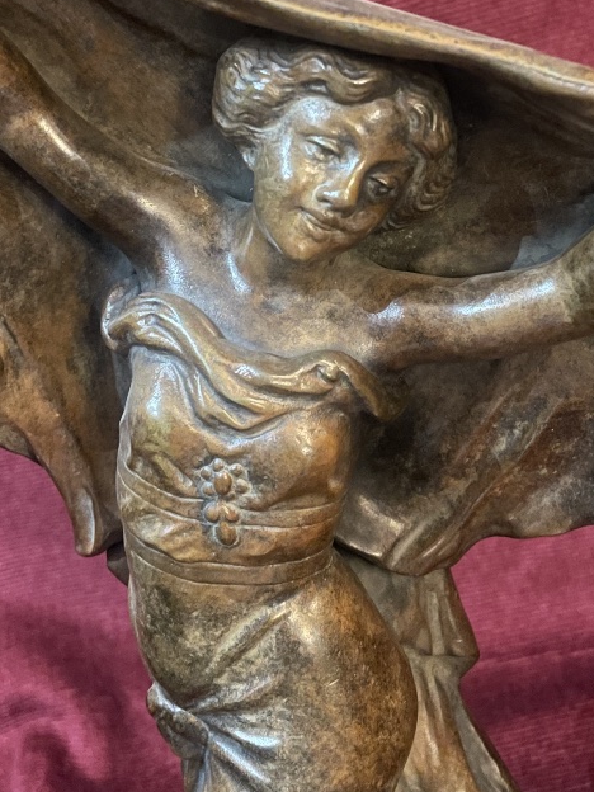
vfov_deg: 37.1
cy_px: 182
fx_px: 1144
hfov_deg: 29.1
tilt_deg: -18.3
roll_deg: +16.3
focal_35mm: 50
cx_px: 340
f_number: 1.6
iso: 500
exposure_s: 1/10
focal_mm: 4.2
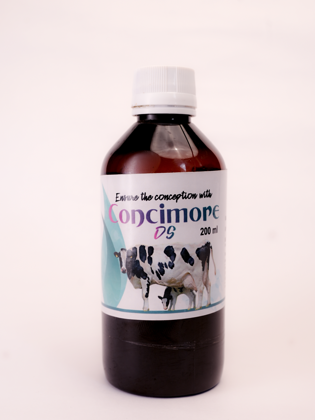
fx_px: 461
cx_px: 158
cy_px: 226
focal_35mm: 38
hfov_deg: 37.7
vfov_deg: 48.9
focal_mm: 35
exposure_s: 1/100
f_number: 6.3
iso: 250
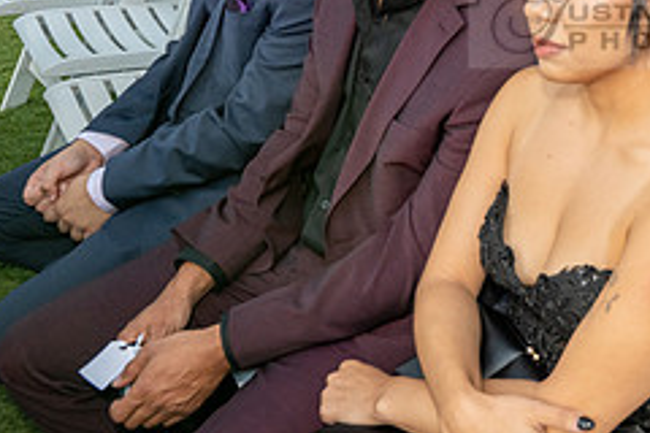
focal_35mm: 58
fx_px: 1047
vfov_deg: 22.5
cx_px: 704
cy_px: 4
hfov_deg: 31.0
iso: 500
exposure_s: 1/200
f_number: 6.3
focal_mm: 24
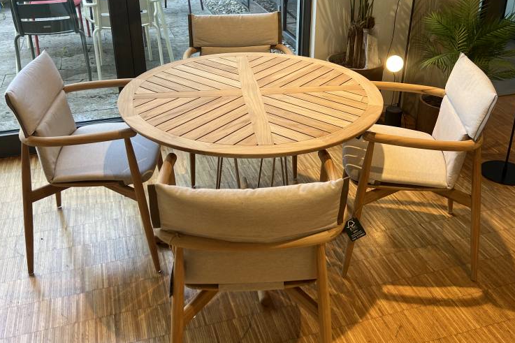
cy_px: 108
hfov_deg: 51.9
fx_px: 529
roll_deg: -0.3
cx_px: 260
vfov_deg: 35.5
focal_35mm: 37
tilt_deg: -23.4
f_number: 1.5
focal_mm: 5.7
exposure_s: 1/121
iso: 40
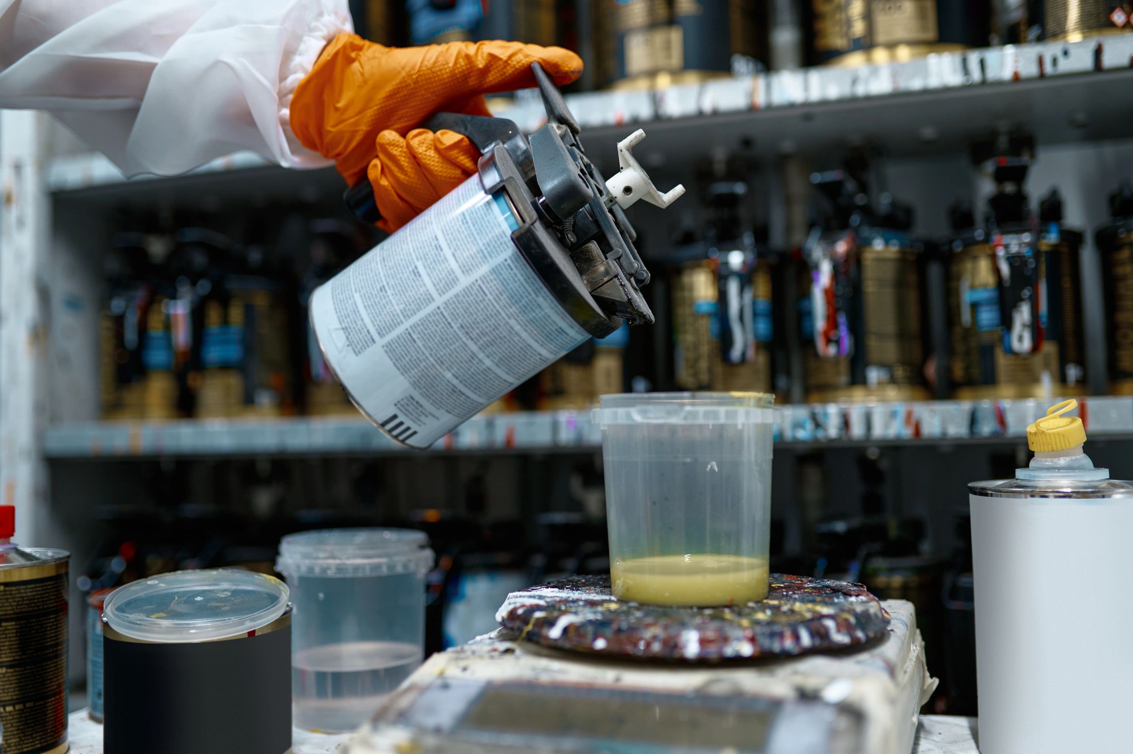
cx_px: 566
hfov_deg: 54.5
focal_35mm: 35
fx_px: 1101
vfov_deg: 37.8
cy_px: 377
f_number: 2
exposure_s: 1/60
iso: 200
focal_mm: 35
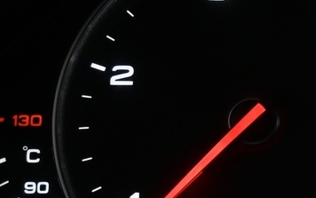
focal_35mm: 139
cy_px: 82
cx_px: 619
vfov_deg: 9.4
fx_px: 1198
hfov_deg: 13.1
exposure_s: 1/30
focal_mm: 20
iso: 450
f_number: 3.8
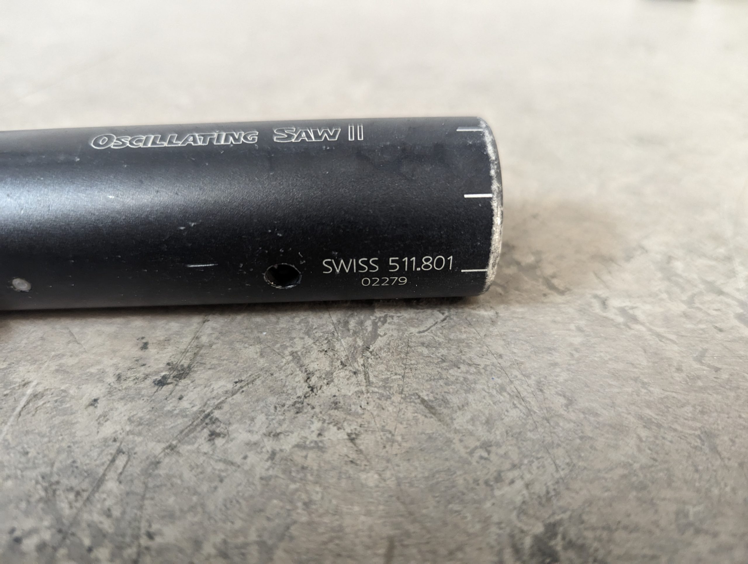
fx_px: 519
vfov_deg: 56.9
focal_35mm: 24
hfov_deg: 71.5
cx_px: 374
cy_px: 282
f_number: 1.85
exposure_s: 1/50
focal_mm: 6.81
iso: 1121
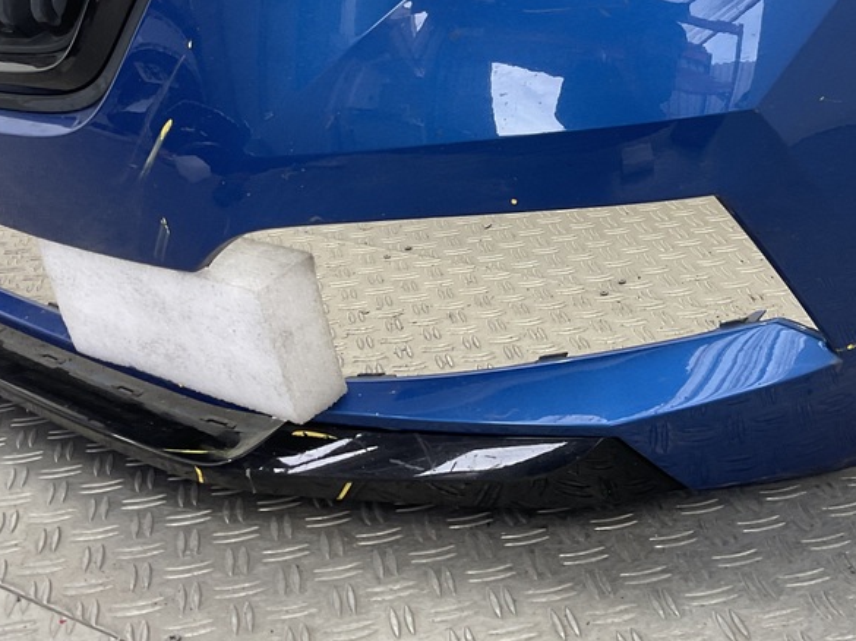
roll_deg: +0.9
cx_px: 553
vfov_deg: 28.3
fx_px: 1236
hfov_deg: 37.9
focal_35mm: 50
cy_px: 105
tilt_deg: -15.9
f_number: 1.8
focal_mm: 3
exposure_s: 1/120
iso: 40
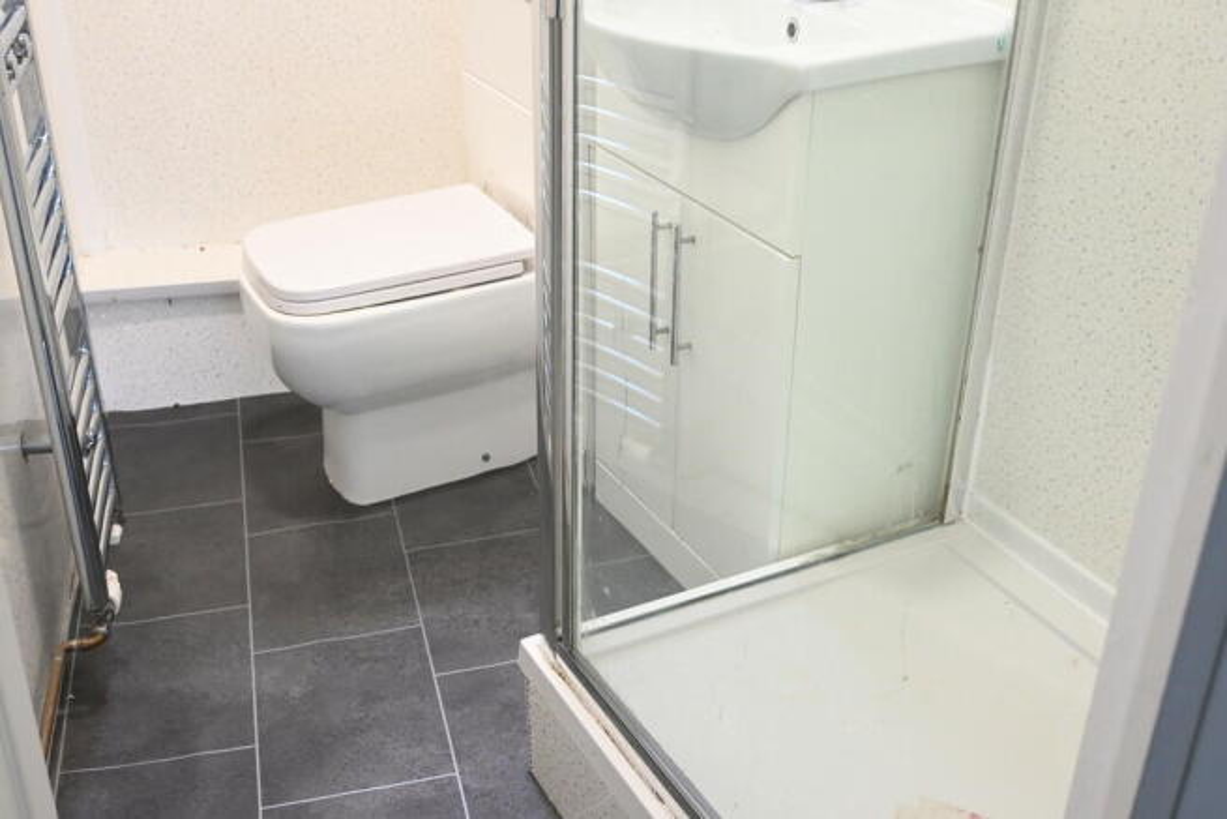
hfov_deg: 49.5
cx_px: 614
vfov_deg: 34.2
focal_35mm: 39
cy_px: 410
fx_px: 1329
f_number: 4.5
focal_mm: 26
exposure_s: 1/40
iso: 1100
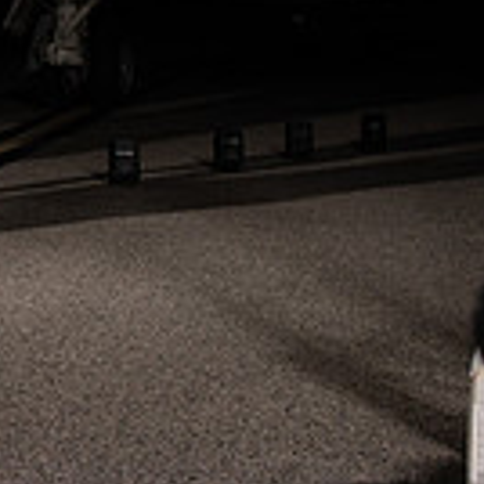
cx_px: -538
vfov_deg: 6.3
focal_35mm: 276
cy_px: 11
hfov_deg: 6.1
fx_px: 4366
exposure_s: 1/200
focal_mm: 75
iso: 1000
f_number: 6.3
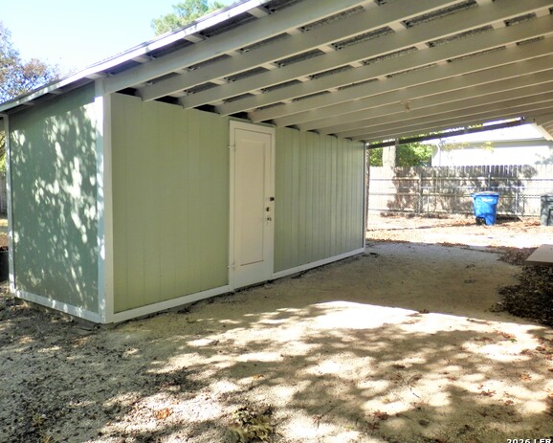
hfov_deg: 64.0
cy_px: 218
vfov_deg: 53.2
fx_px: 442
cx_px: 276
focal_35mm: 27
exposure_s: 1/200
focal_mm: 4.5
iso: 80
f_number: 3
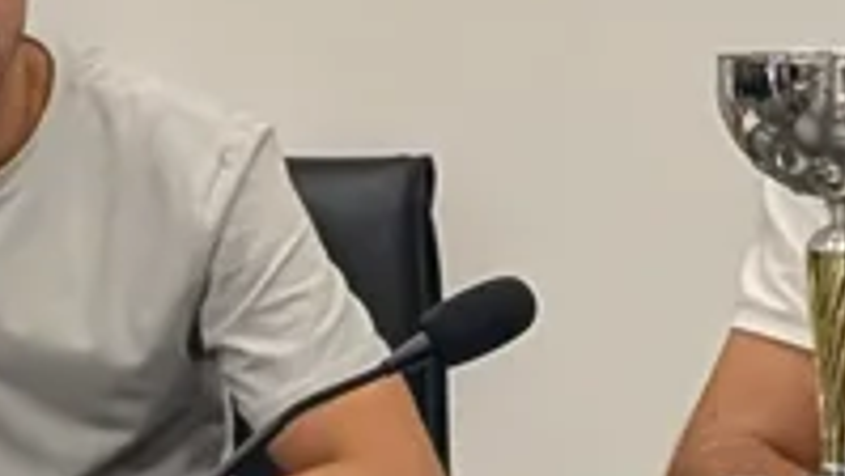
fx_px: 7238
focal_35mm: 323
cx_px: 1312
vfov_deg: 3.7
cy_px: -710
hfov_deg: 6.6
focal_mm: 6.9
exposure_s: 1/290
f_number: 1.68
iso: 187
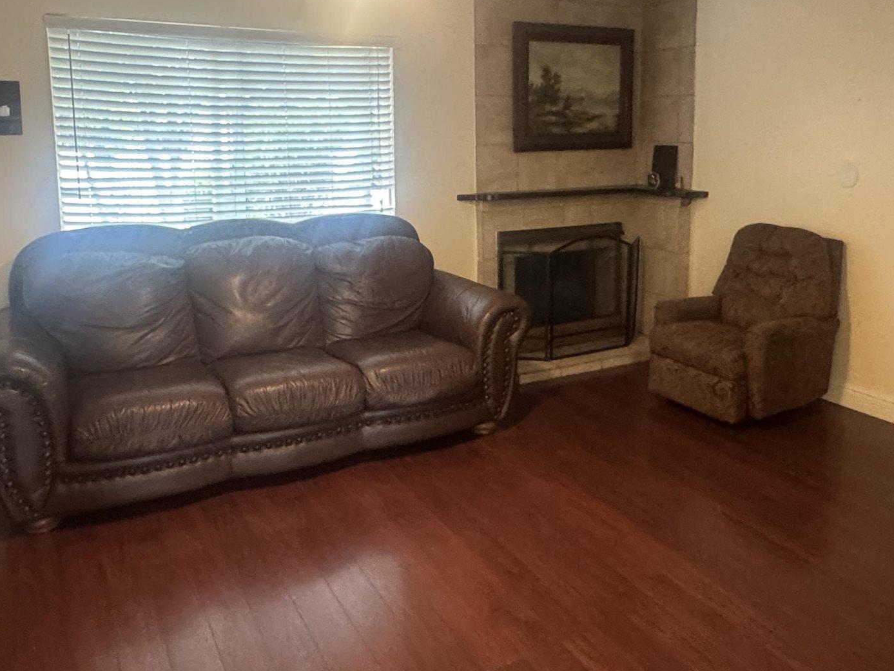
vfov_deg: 44.9
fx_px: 801
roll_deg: +0.1
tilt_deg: -7.8
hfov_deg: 58.2
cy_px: 229
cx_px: 493
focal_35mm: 31
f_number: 2.2
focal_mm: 2.22
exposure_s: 1/60
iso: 640
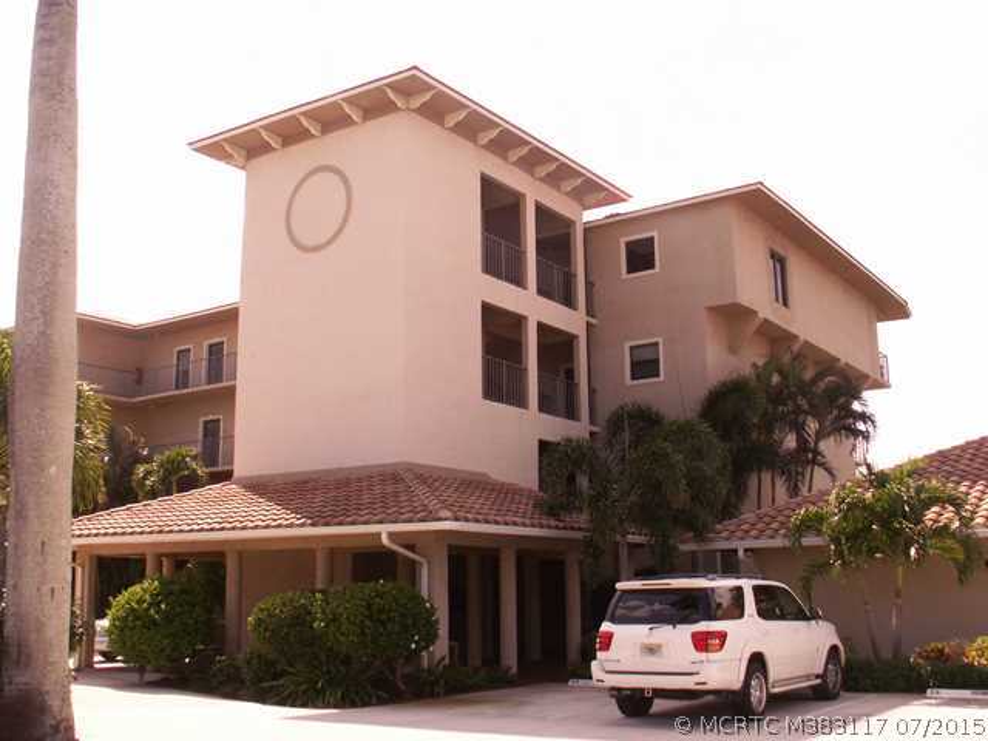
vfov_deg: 40.7
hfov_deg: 52.6
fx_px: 999
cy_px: 370
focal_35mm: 35
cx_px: 494
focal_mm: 5.86
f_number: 6.3
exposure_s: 1/200
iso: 50
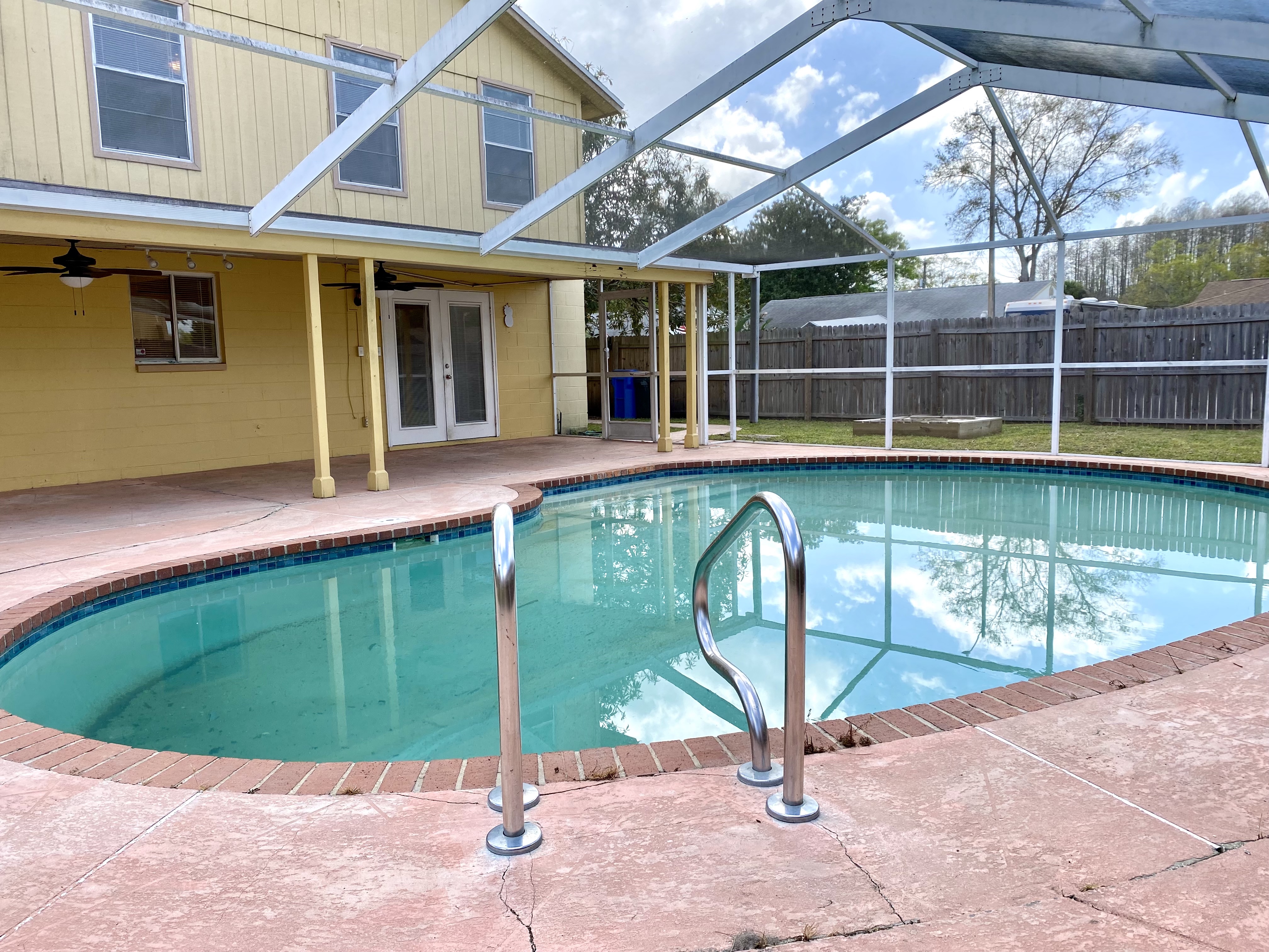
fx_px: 953
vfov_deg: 53.1
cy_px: 476
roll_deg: +0.6
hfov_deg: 67.3
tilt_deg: -7.2
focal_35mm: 26
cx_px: 634
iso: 32
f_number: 1.8
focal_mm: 4.25
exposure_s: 1/778
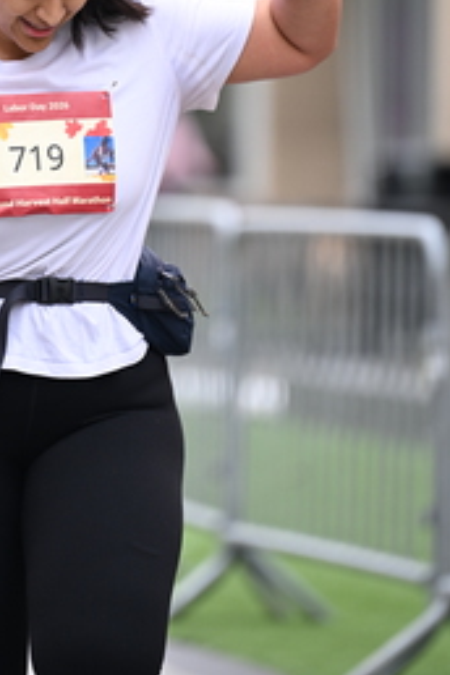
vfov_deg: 4.8
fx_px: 8006
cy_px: 149
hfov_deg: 3.2
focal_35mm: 427
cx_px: 132
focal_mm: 200
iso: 400
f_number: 2.8
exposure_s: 1/1000
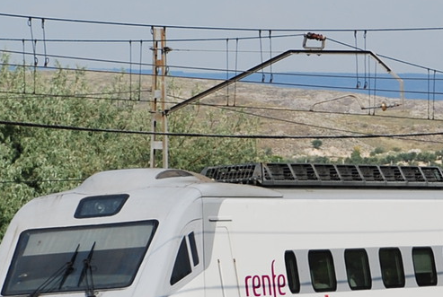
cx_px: 466
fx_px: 5044
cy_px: 252
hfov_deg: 5.0
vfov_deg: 3.4
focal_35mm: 409
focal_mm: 70
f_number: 5.6
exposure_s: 1/500
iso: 100
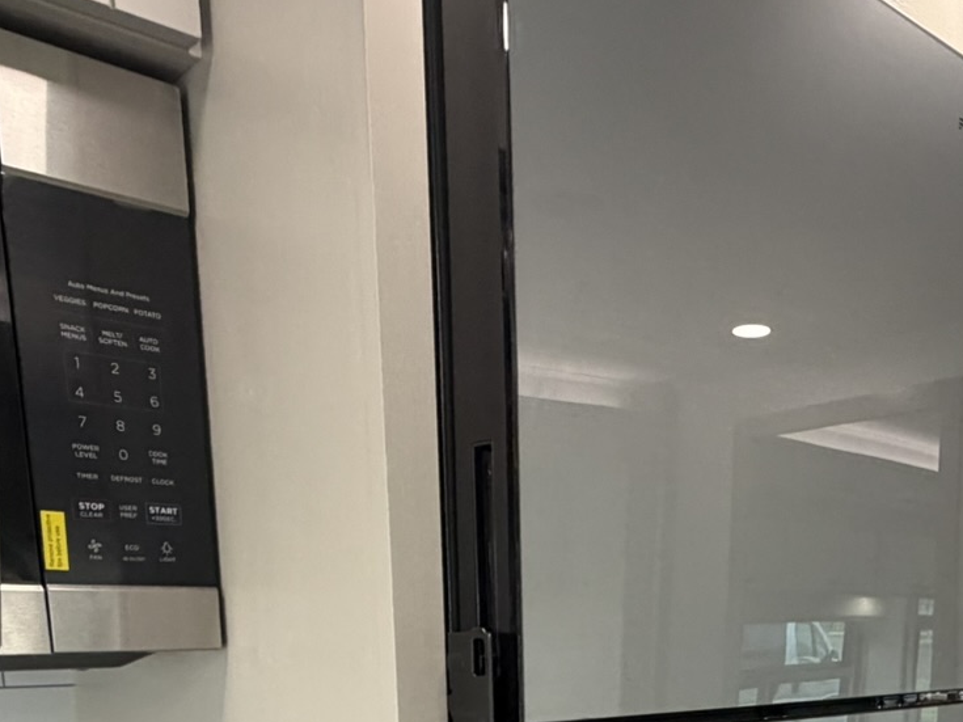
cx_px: 645
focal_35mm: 39
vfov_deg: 31.4
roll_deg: +1.7
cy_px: 845
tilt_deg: -12.0
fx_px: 1085
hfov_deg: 47.1
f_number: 2.2
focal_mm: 2.22
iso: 320
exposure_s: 1/96
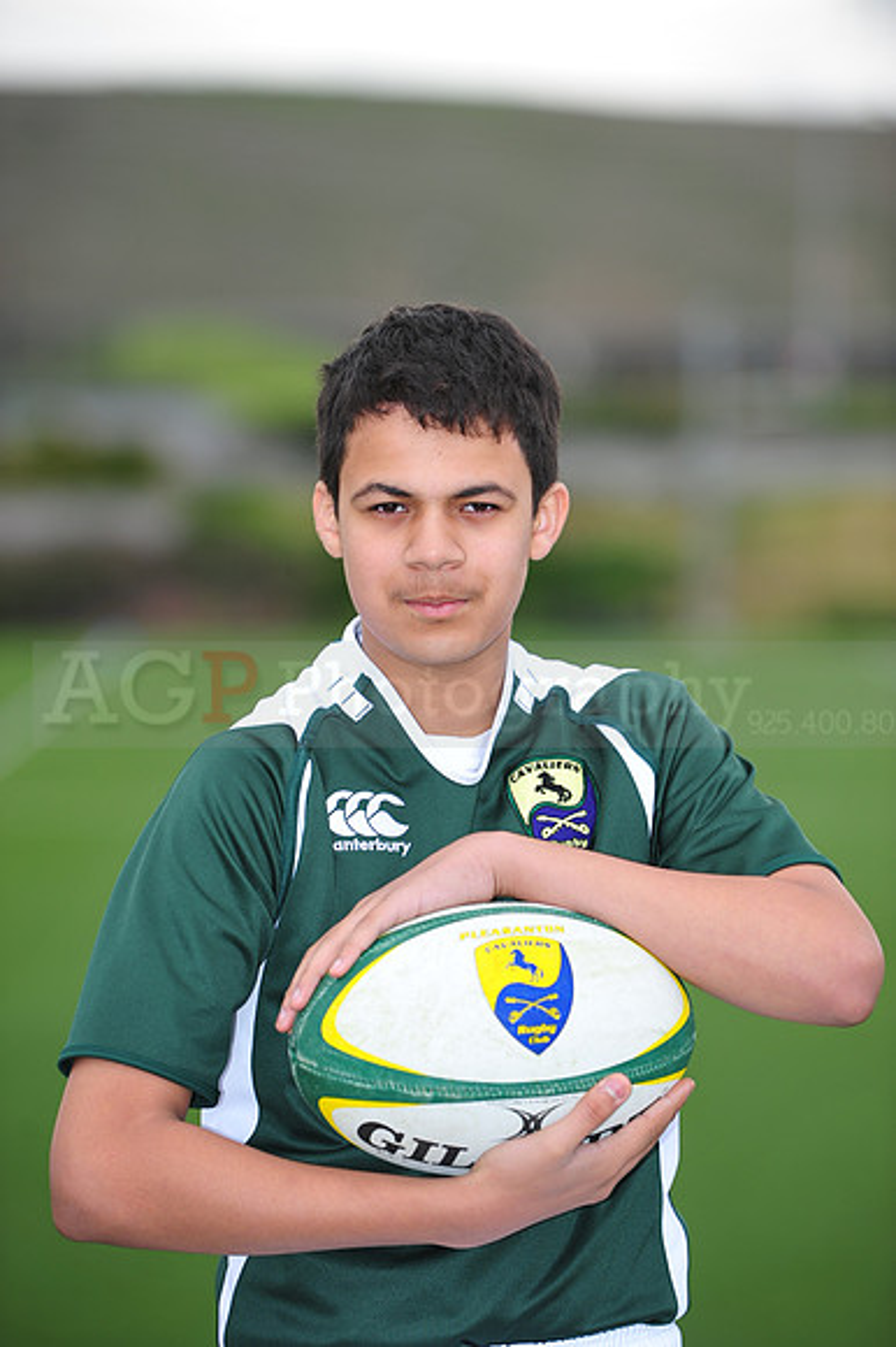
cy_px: 674
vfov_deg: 11.8
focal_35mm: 175
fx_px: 6541
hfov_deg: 7.8
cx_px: 448
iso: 200
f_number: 4.5
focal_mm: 175
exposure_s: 1/320
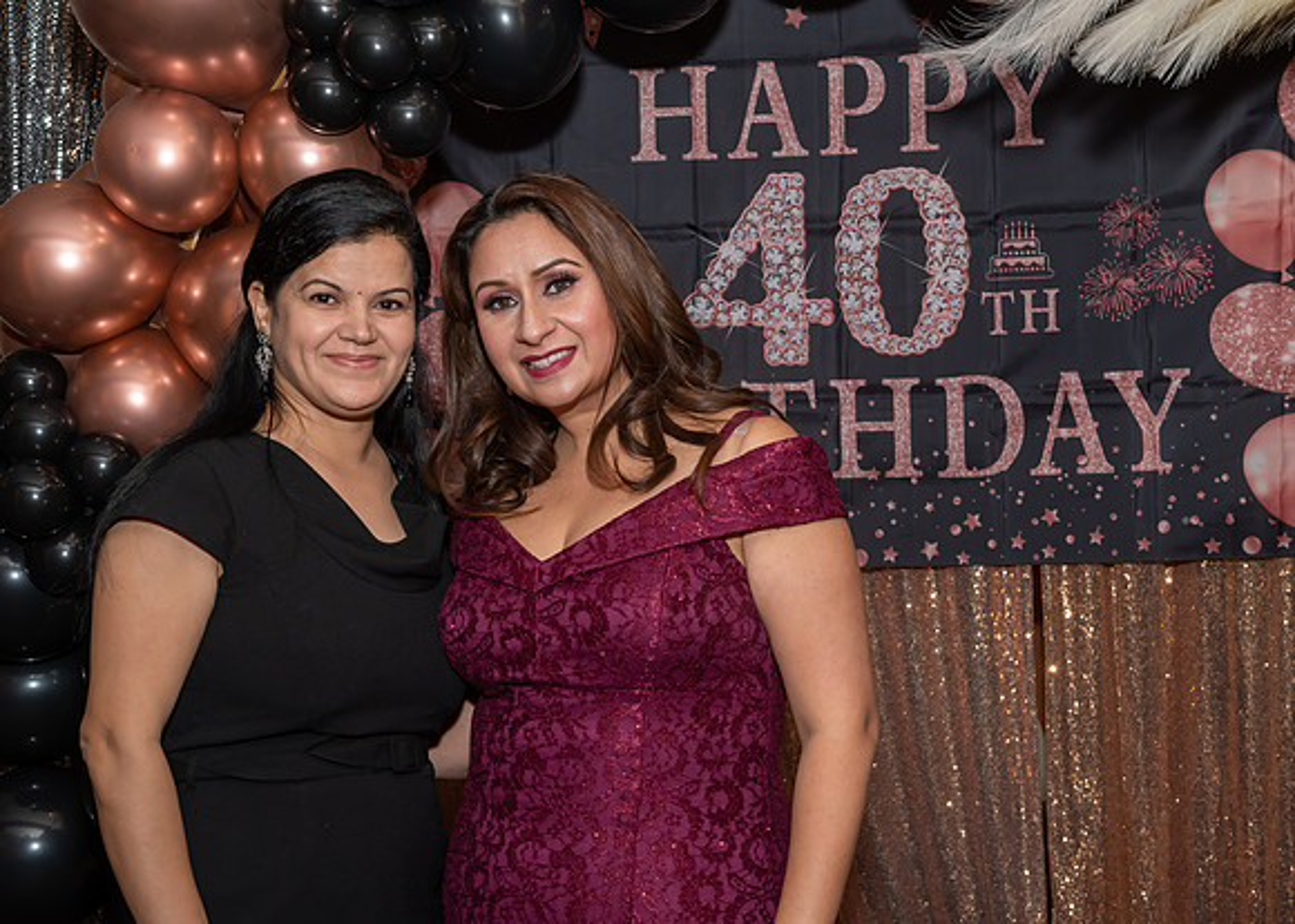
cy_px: 469
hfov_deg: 31.5
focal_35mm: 62
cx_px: 670
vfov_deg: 22.8
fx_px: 2297
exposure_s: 1/250
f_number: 9
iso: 500
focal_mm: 38
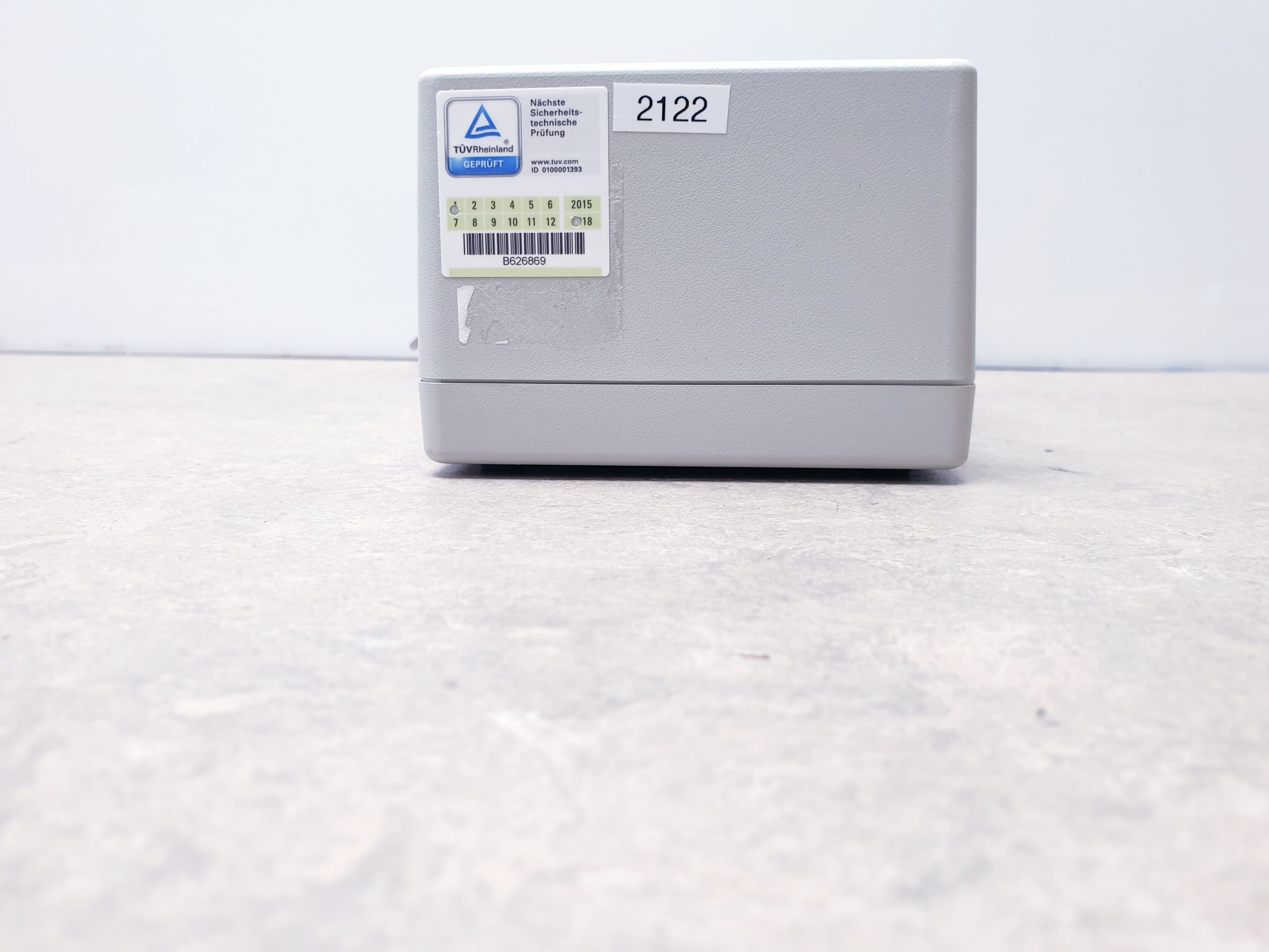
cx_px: 634
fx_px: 953
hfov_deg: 67.3
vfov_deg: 53.1
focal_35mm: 26
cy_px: 476
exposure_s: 1/50
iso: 125
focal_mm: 4.3
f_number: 2.4
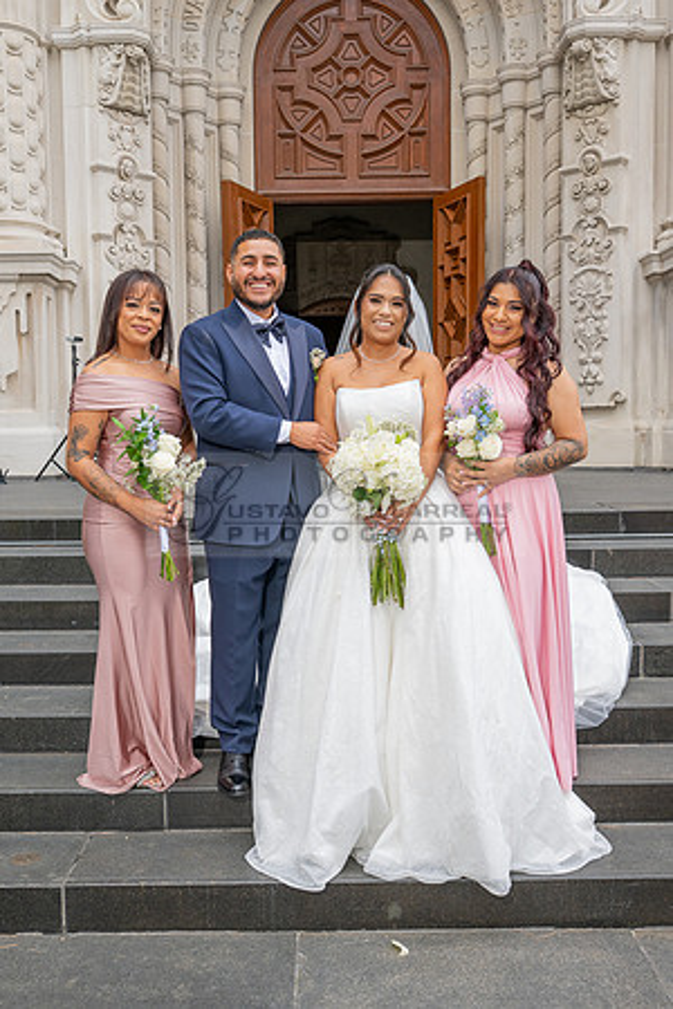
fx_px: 1009
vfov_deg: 53.1
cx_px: 320
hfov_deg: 36.9
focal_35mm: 36
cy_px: 505
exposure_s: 1/200
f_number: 5.6
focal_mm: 24
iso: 200
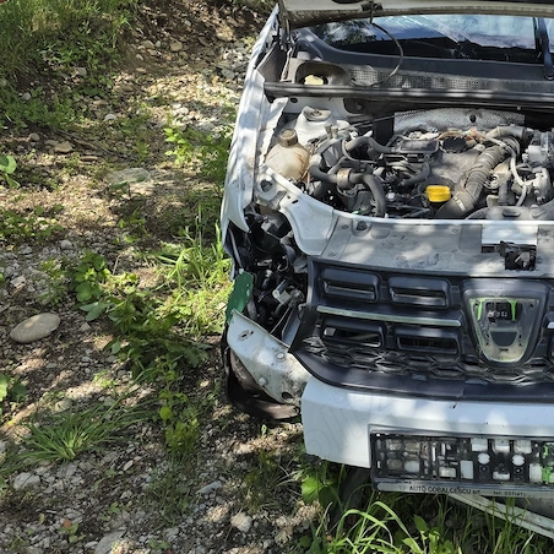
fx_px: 815
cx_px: 500
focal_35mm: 45
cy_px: 126
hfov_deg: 35.3
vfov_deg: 36.5
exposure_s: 1/3238
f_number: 1.7
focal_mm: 6.3
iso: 80
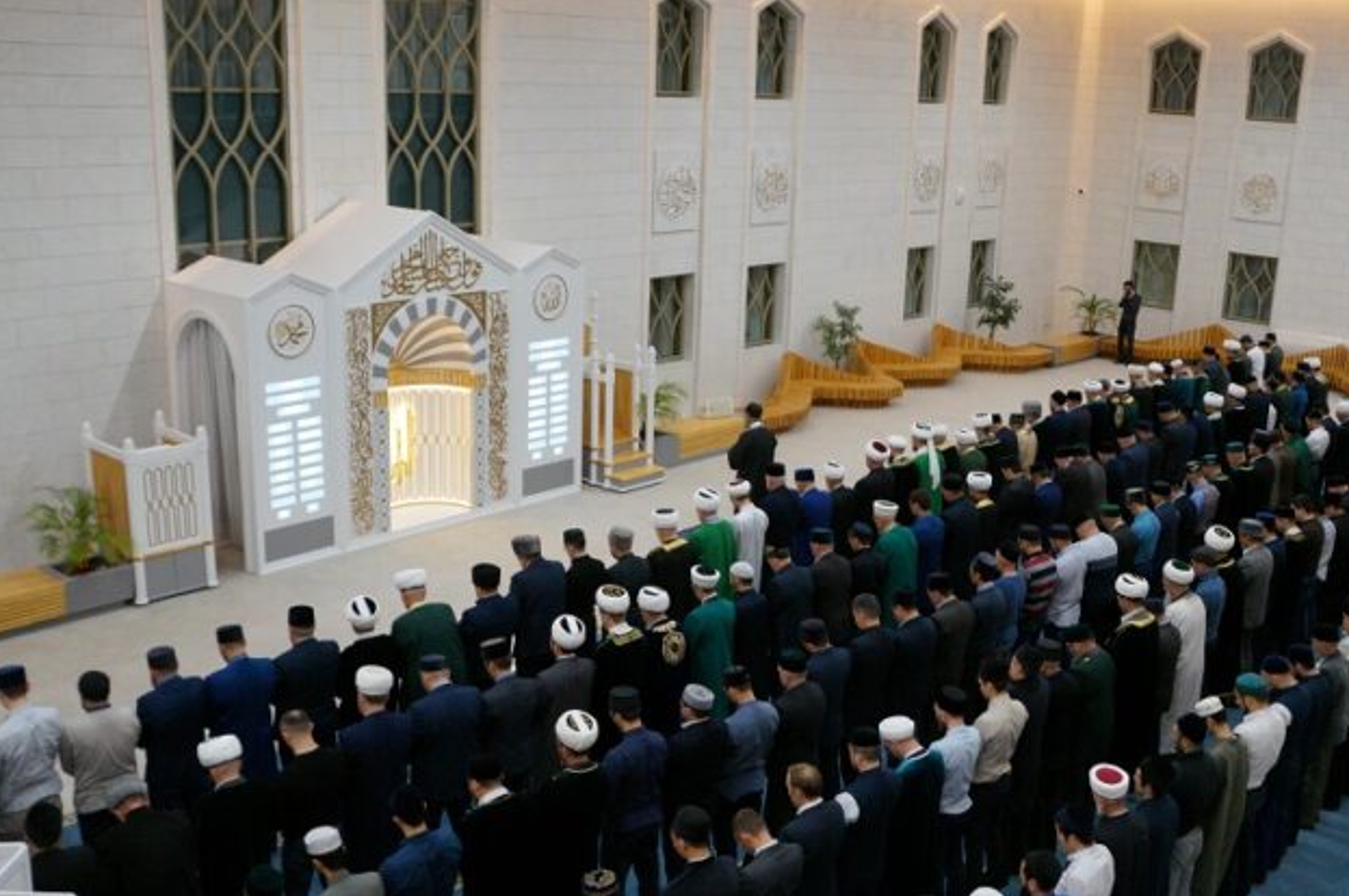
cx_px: 754
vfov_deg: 35.8
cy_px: 482
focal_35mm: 37
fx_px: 1385
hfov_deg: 51.8
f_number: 4
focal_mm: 20
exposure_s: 1/160
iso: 1600
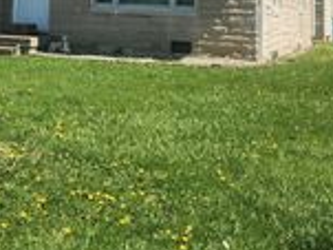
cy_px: -65
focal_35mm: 76
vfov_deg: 18.2
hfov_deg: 25.4
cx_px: 88
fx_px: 731
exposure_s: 1/1614
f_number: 1.8
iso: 20
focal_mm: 5.4
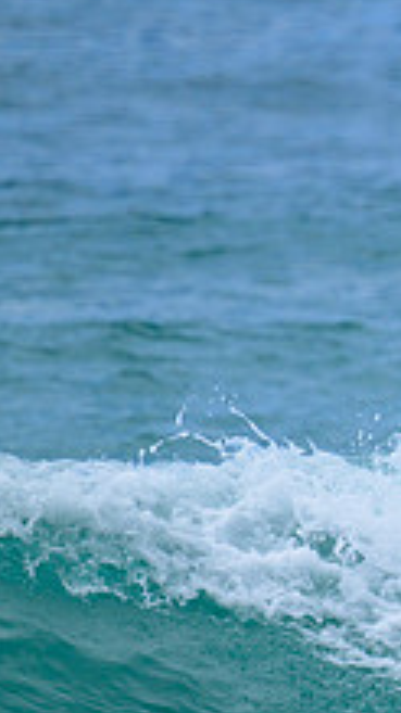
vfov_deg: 1.4
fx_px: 29466
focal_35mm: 1557
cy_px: 581
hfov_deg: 0.8
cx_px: 942
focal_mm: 560
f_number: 8
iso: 450
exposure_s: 1/2000
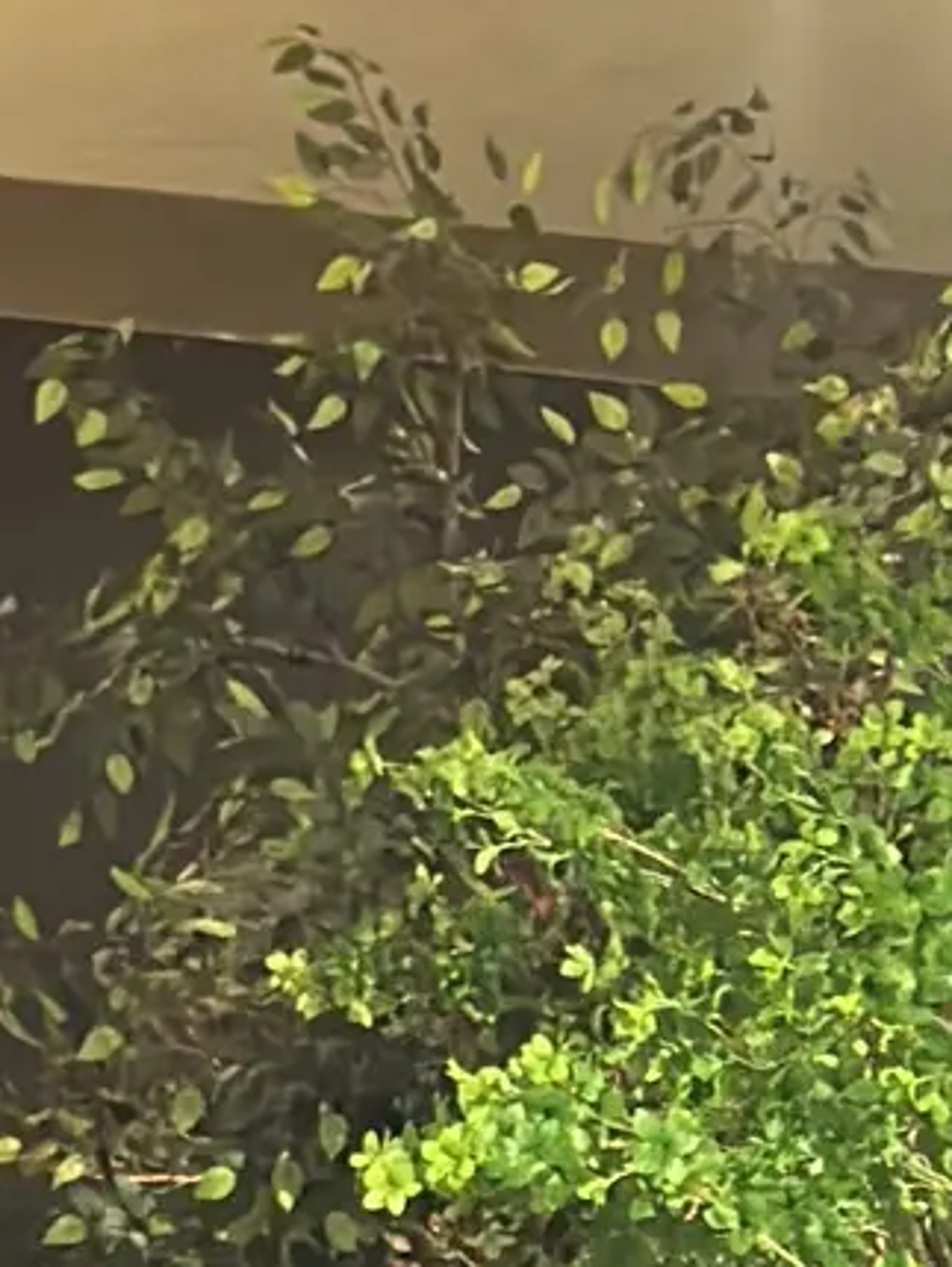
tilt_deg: -2.0
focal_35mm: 223
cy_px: 2652
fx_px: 8169
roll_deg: -0.9
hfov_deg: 6.6
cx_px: 1067
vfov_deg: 8.4
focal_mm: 6.86
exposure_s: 1/30
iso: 800
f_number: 1.78
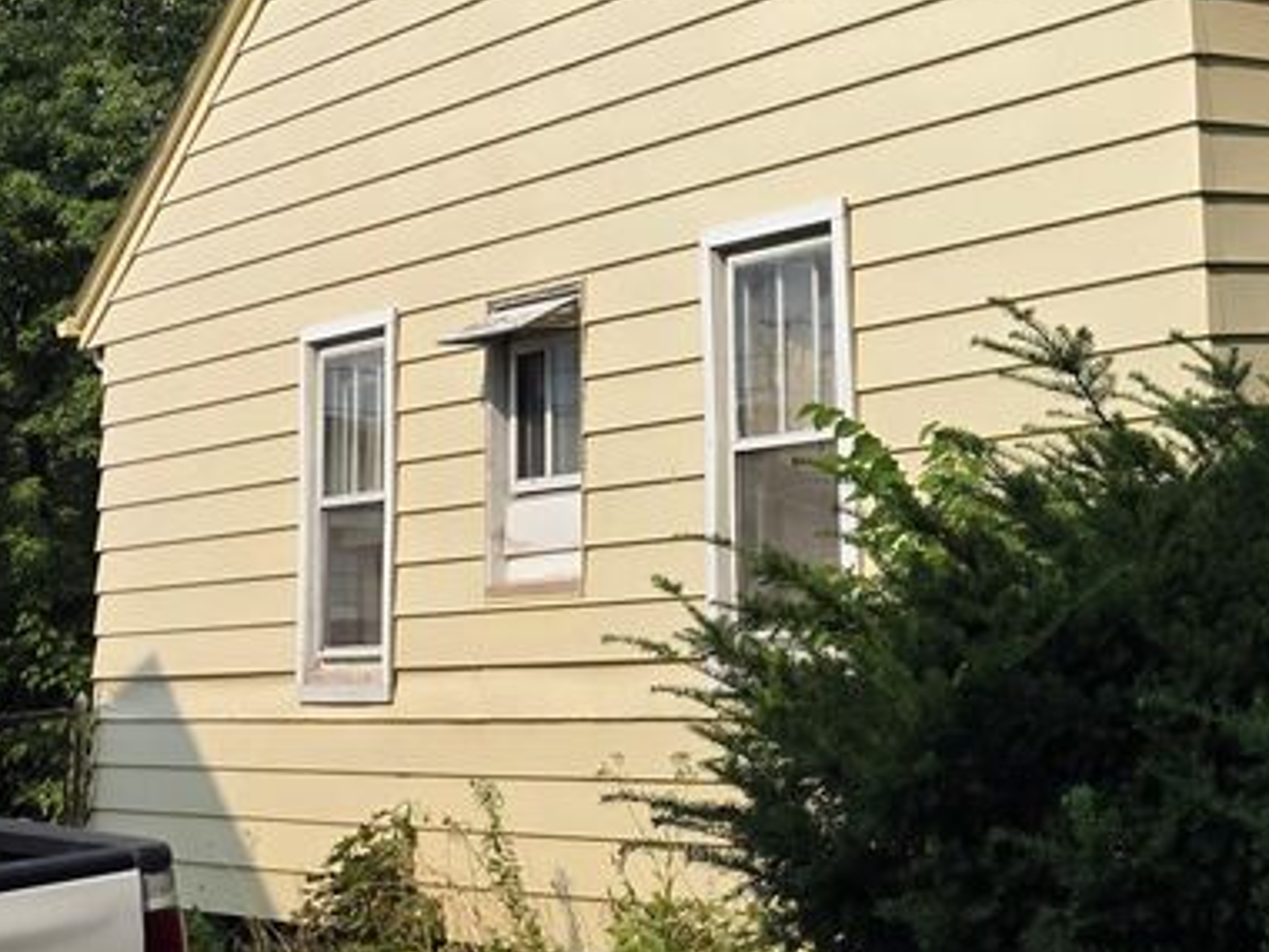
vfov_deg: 22.7
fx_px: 2273
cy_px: 3
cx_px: 1399
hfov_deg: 28.3
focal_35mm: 62
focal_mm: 6.3
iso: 80
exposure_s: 1/5958
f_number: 1.7
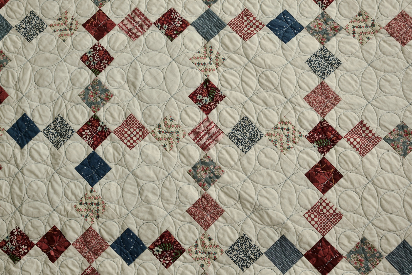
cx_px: 206
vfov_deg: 33.0
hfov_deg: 47.9
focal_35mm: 40
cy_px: 138
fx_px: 463
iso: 400
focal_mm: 27
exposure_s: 1/125
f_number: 5.6
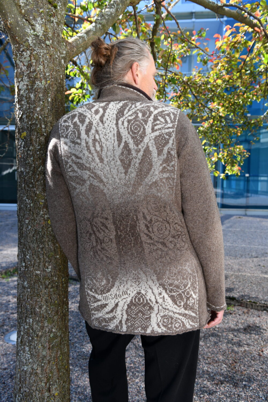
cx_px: 134
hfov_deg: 42.3
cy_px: 201
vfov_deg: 60.3
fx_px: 346
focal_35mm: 31
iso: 100
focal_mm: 31
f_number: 5.6
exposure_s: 1/125
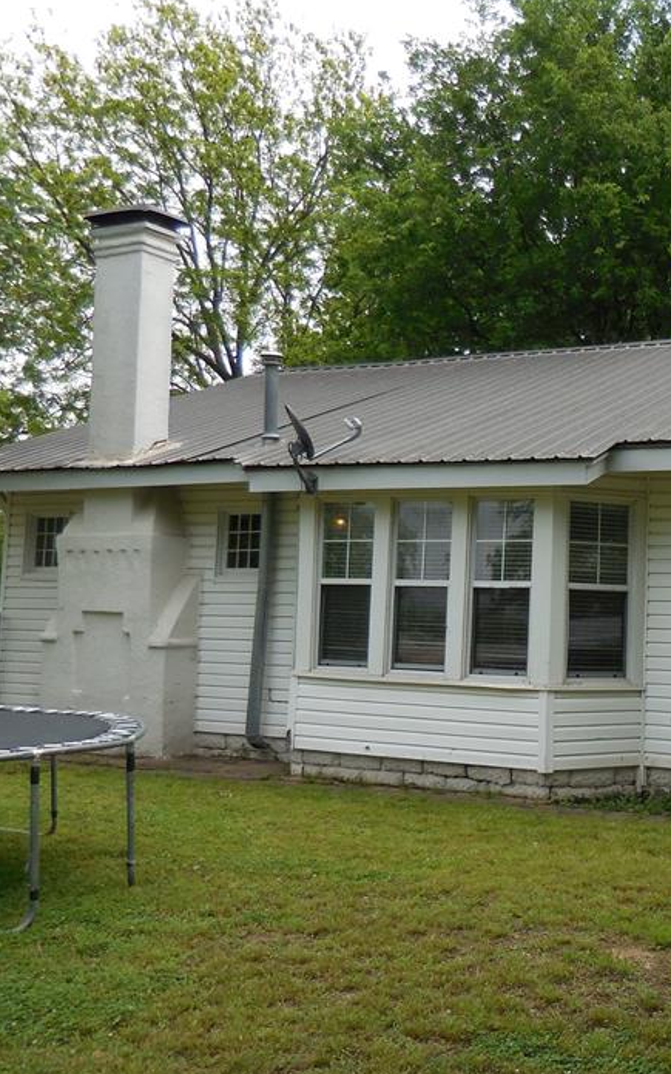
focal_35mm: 39
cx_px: 637
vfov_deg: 50.4
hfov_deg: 30.9
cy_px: 563
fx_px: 1141
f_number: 3.3
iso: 125
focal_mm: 4.5
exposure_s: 1/1000
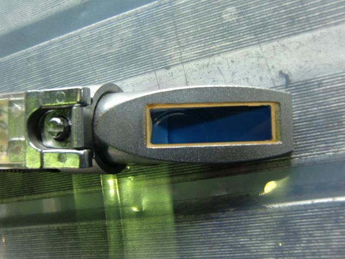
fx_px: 289
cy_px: 130
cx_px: 172
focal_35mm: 29
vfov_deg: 48.2
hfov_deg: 61.7
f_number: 3.5
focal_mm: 5.2
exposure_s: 1/60
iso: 160
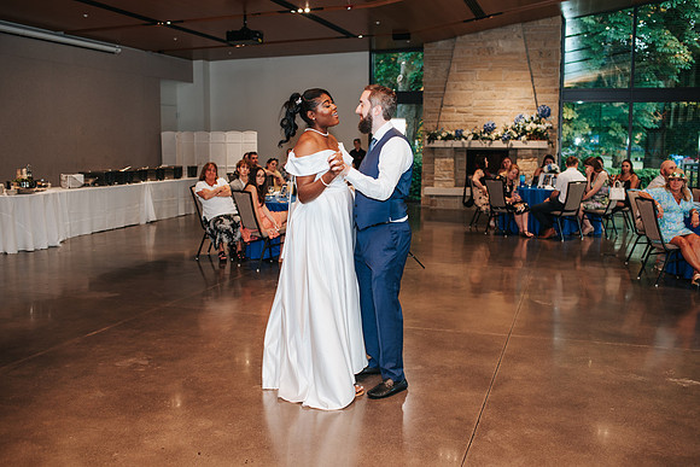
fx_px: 700
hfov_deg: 53.1
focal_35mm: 36
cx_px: 350
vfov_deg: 36.9
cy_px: 234
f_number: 2.8
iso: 500
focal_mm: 35
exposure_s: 1/160
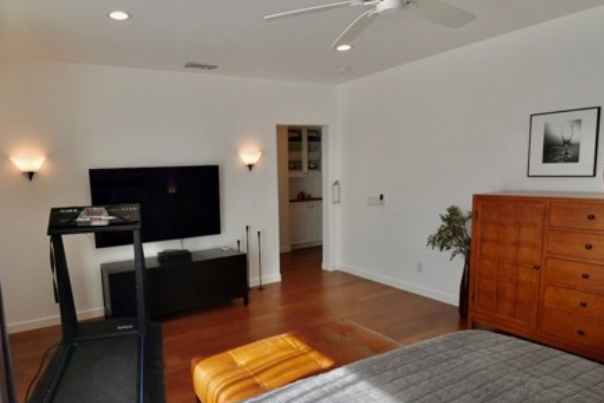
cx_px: 236
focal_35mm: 22
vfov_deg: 57.2
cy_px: 218
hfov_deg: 77.5
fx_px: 369
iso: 400
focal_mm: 10
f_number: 7.1
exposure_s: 1/200
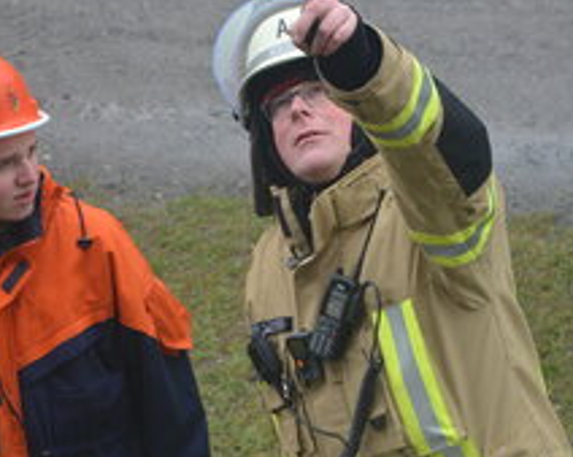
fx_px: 4723
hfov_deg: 6.9
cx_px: 273
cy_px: 242
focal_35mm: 279
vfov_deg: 5.5
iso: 360
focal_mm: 105
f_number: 5.6
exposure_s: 1/125
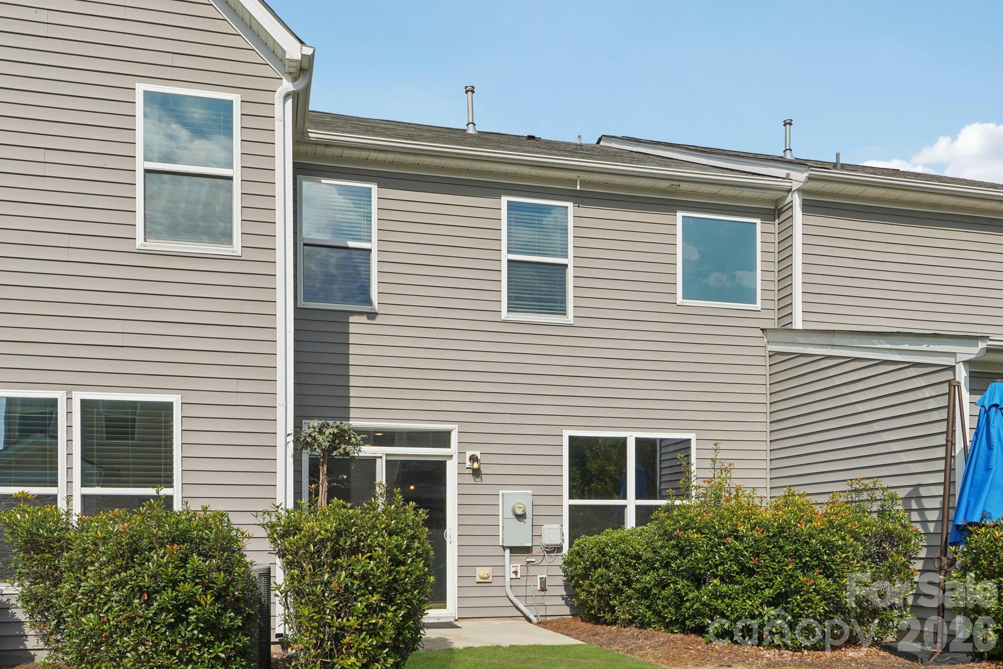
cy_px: 334
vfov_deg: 43.6
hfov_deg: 61.9
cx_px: 502
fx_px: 836
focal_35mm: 30
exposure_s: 1/200
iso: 100
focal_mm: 20
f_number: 8
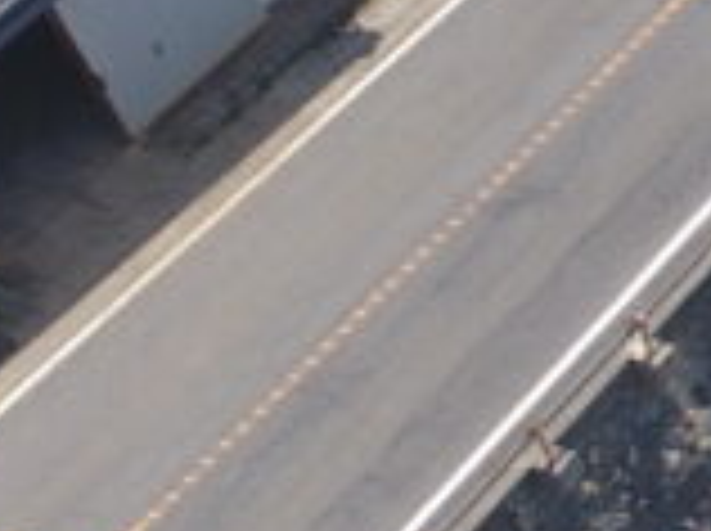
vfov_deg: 11.3
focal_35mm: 130
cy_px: 122
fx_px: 2666
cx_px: 1588
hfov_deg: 12.6
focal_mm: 3.61
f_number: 2.8
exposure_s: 1/509
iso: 100
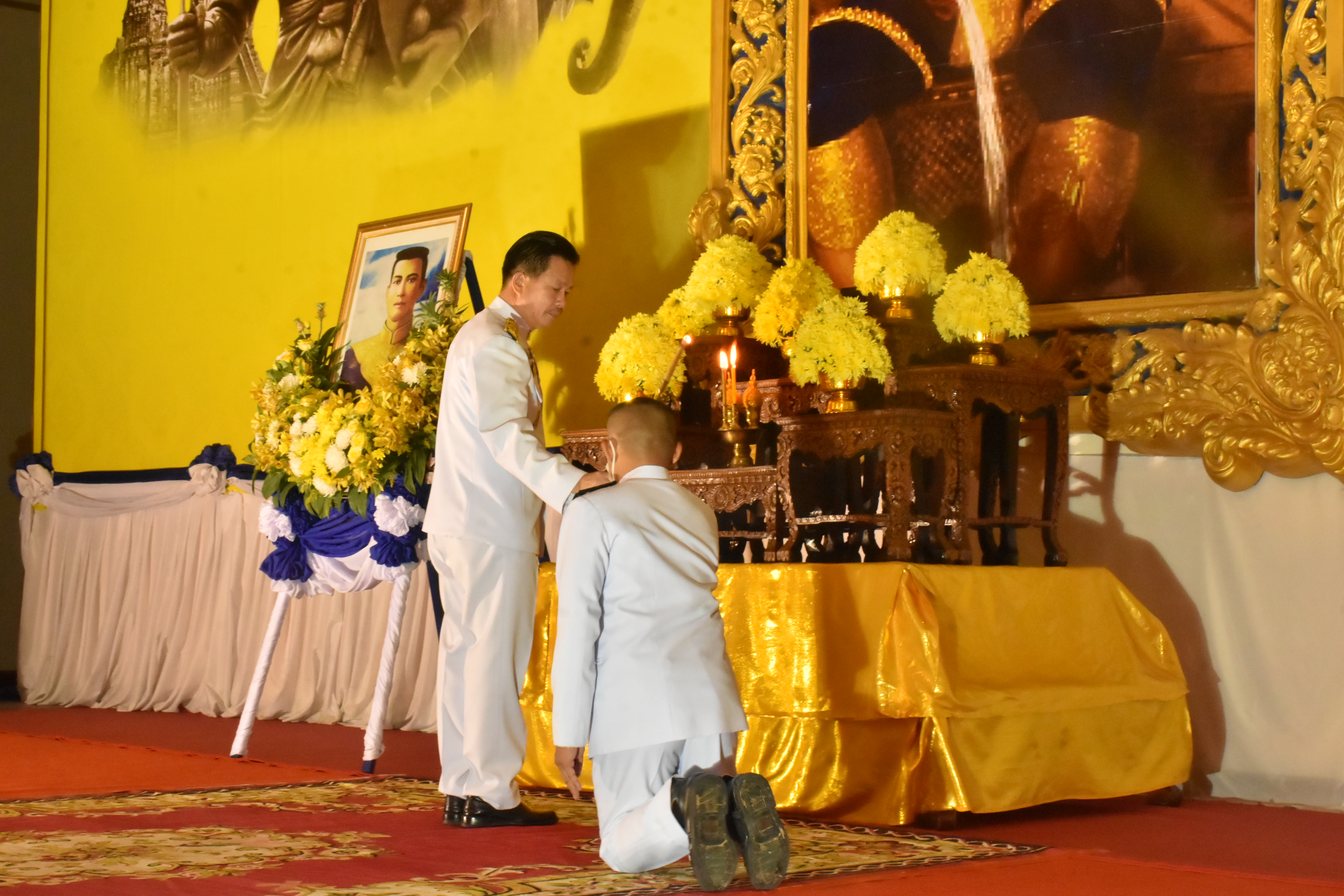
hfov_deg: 31.9
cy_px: 448
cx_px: 672
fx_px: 2352
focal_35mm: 63
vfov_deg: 21.6
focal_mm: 42
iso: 3200
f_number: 18
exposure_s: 1/20
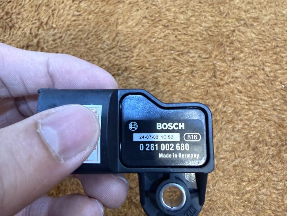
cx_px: 144
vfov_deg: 56.8
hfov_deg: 71.6
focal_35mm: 24
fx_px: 199
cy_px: 108
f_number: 2.2
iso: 640
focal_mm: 2.22
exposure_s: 1/50
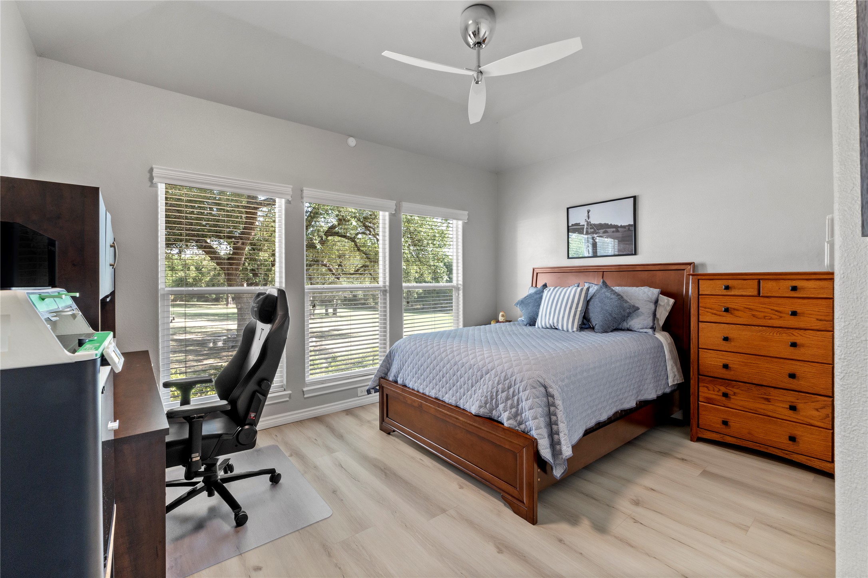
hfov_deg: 97.6
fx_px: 380
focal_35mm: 16
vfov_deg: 74.6
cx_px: 434
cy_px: 289
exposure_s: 1.6
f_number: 11
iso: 250
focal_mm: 10.5
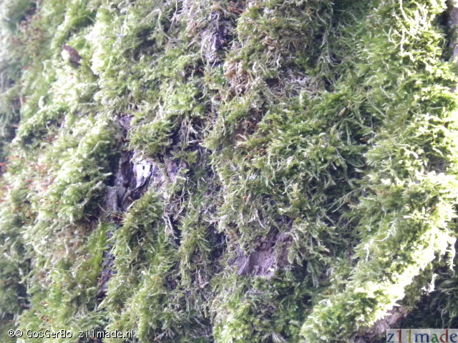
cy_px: 172
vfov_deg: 3.9
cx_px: 229
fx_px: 4988
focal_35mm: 377
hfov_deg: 5.3
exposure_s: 1/63.2
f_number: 5
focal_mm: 67.2
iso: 400
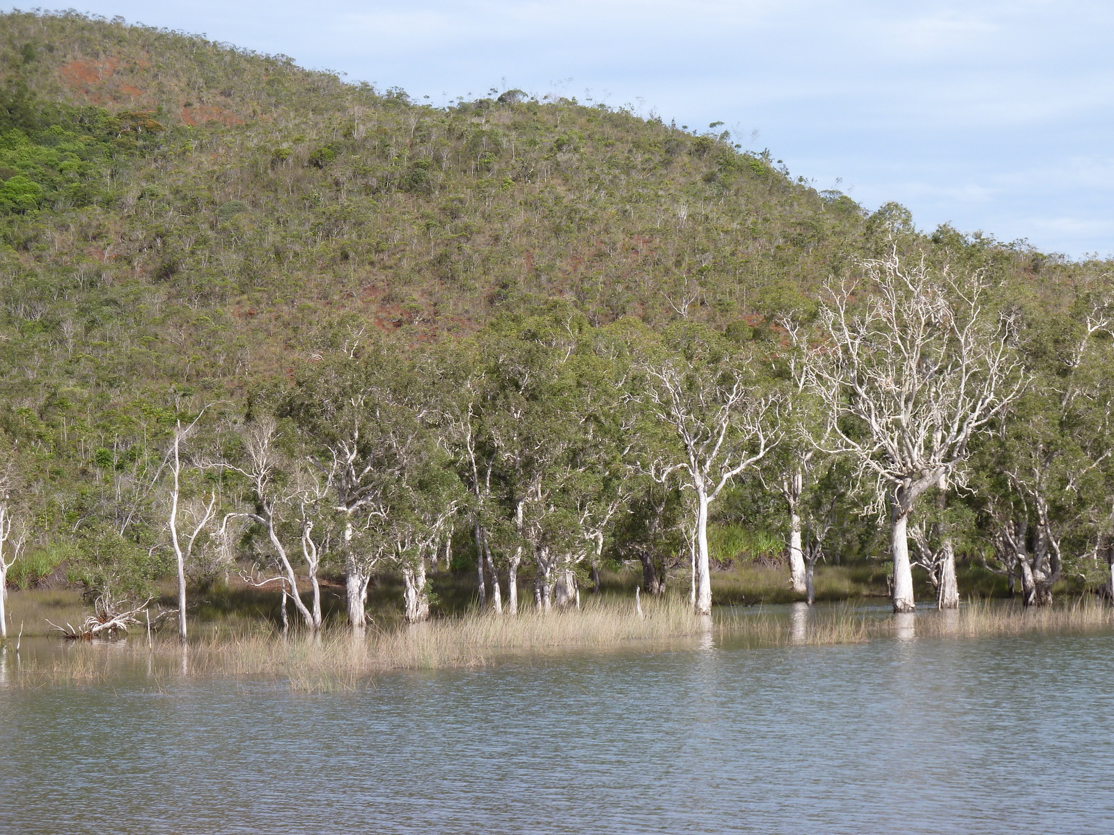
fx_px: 3572
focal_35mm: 111
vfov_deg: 13.3
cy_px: 418
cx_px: 557
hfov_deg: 17.7
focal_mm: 18.2
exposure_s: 1/320
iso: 80
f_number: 4.4
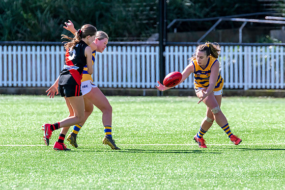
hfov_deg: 3.3
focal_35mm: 617
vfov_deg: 2.2
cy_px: 88
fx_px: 4883
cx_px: 127
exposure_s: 1/2000
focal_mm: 420
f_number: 6.3
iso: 800
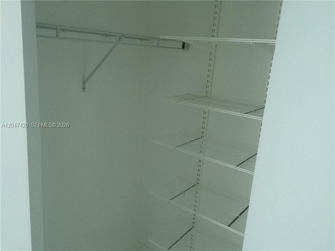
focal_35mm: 29
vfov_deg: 48.2
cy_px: 126
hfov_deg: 61.7
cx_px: 168
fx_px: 281
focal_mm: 4.15
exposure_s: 1/40
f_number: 2.2
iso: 40
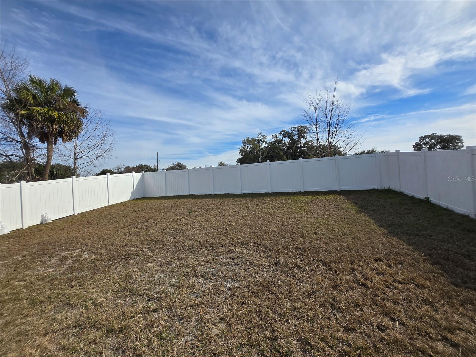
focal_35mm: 13
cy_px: 178
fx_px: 179
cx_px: 238
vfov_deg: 89.9
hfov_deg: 106.2
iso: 40
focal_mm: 1.7
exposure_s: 1/2000
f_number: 2.2
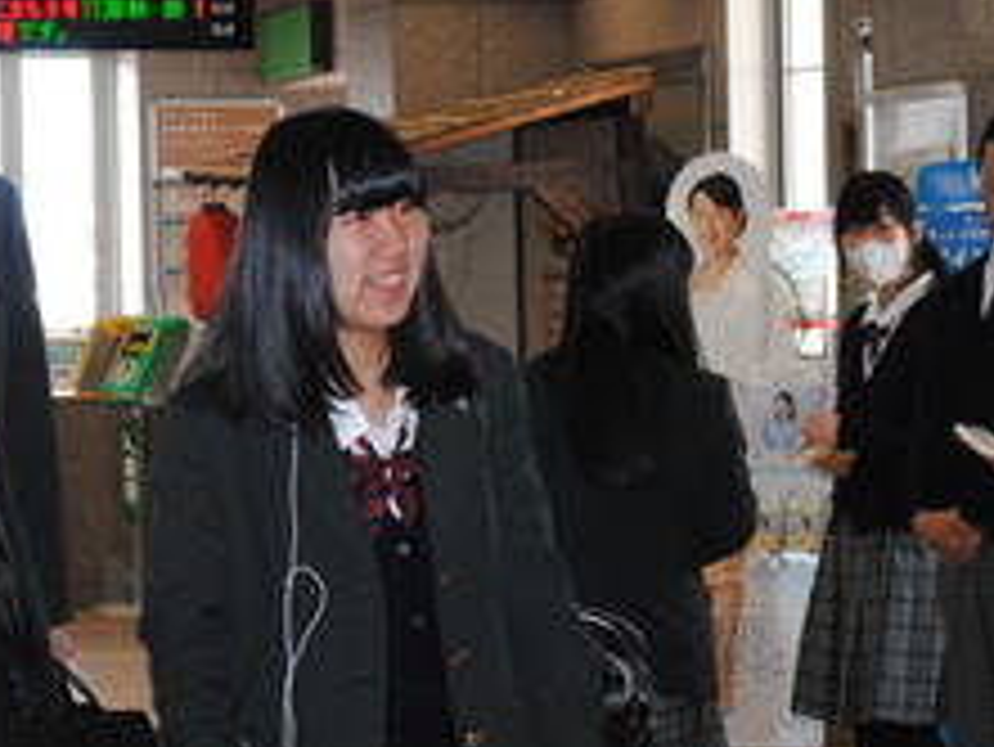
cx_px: 441
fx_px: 4137
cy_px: 313
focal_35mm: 144
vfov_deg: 10.3
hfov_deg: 13.7
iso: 400
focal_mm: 46
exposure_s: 1/60
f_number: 5.3
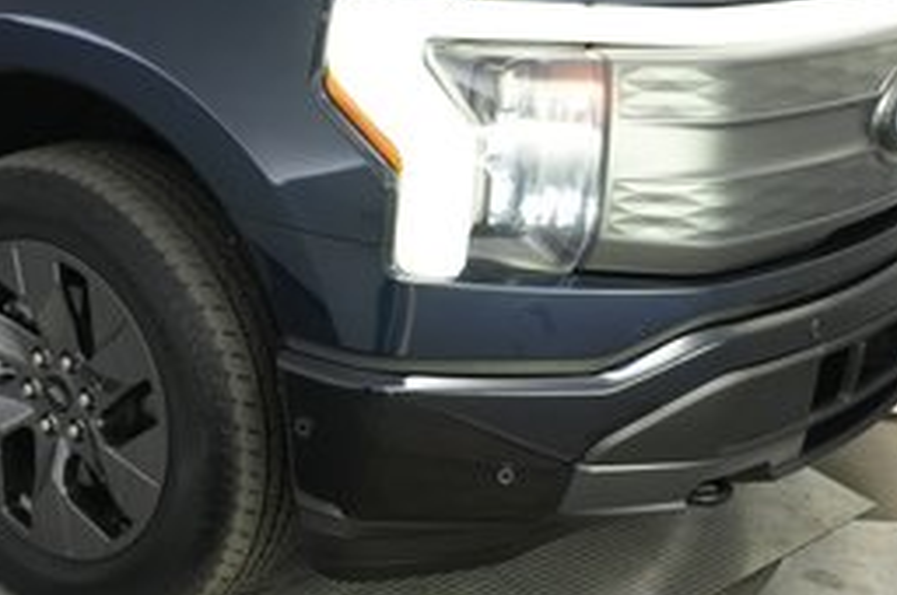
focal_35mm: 60
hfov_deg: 30.0
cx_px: -88
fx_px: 1493
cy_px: 84
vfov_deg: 22.1
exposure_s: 1/160
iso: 1600
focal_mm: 24
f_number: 2.8
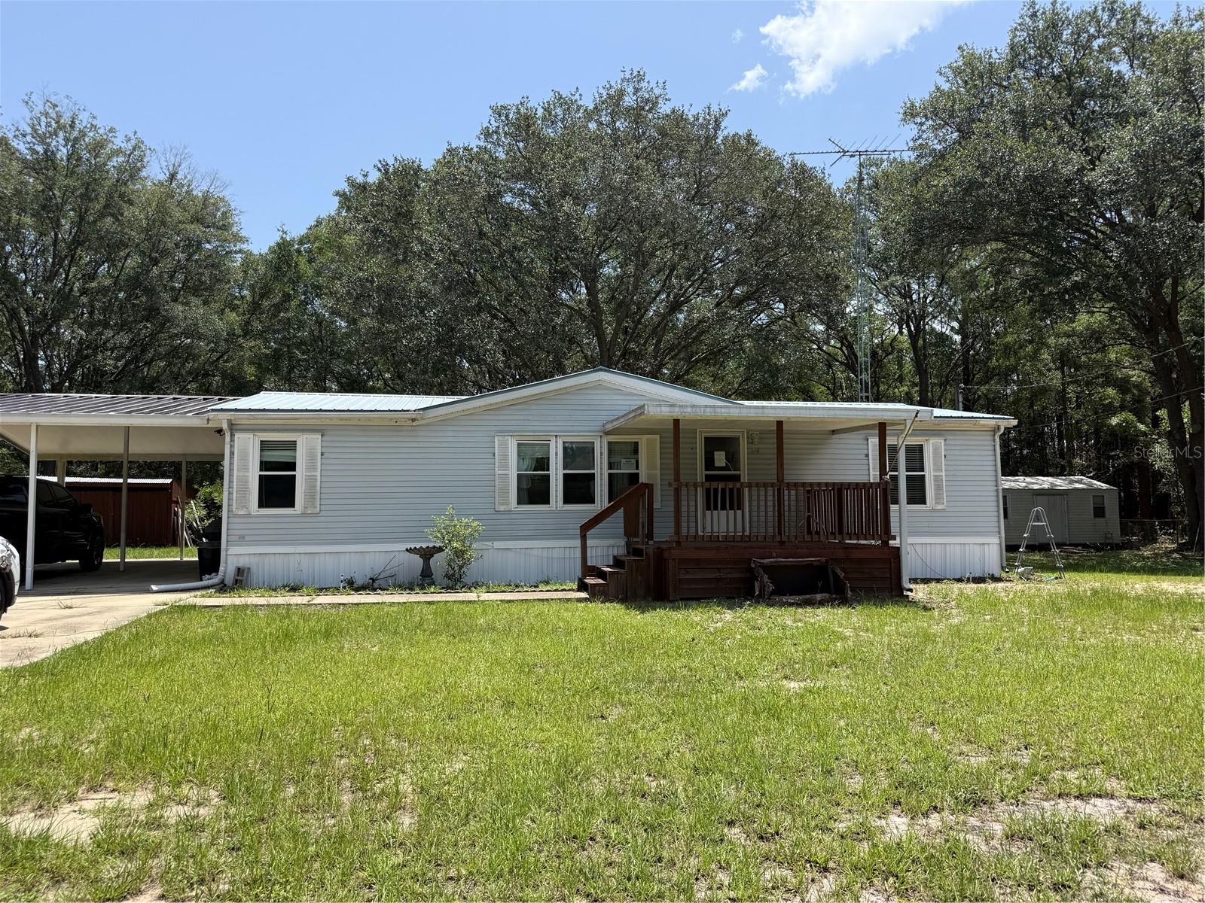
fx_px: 835
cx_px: 602
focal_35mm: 24
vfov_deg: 56.8
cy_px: 452
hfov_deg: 71.6
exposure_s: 1/2801
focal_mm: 6.76
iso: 80
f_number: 1.78
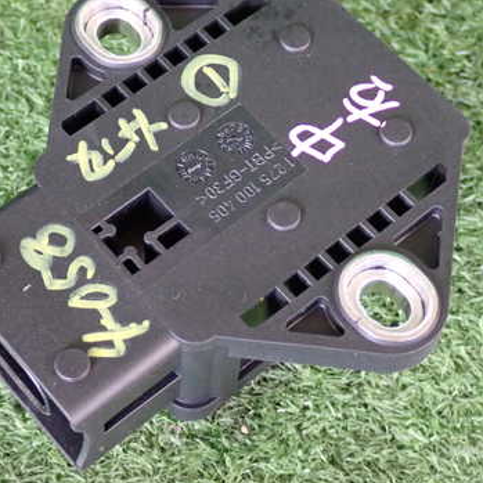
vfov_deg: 21.1
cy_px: 210
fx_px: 1294
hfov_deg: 21.1
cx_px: 215
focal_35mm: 82
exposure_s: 1/50
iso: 640
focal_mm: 9.65
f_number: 3.3
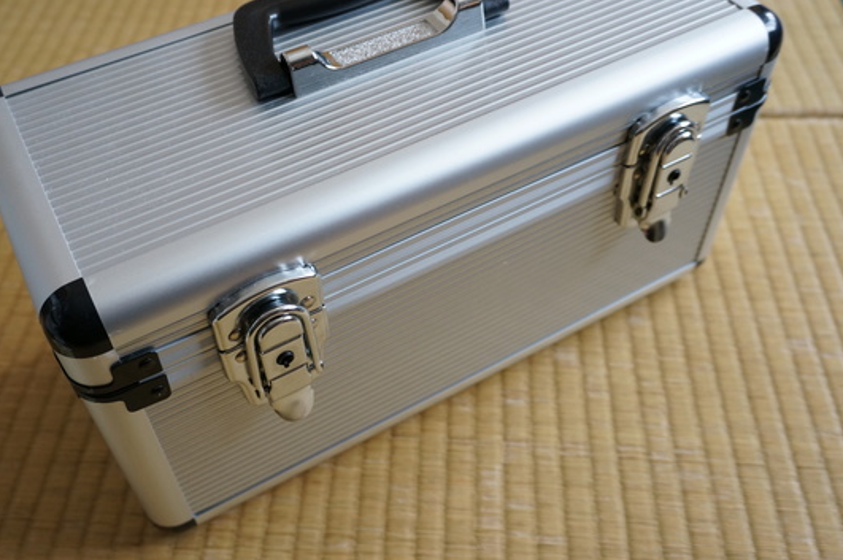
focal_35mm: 36
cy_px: 248
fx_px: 832
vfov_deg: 37.2
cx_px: 391
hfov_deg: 53.7
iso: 640
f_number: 4
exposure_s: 1/60
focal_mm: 21
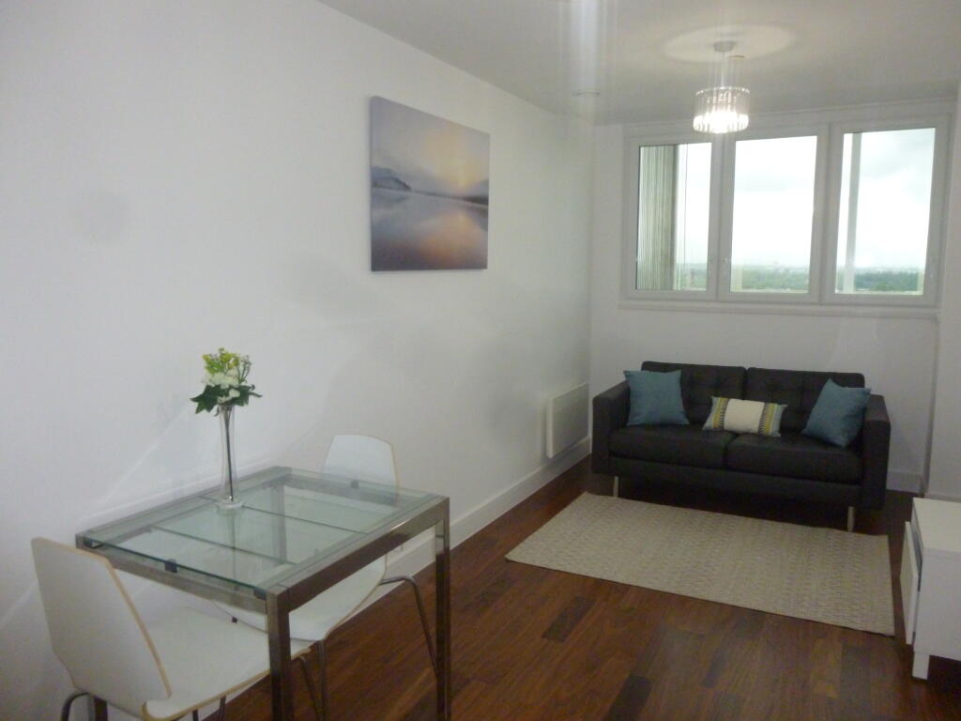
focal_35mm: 25
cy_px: 360
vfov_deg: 54.9
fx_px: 694
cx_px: 480
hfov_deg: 69.4
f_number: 3.1
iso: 400
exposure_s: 1/60
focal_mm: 4.5
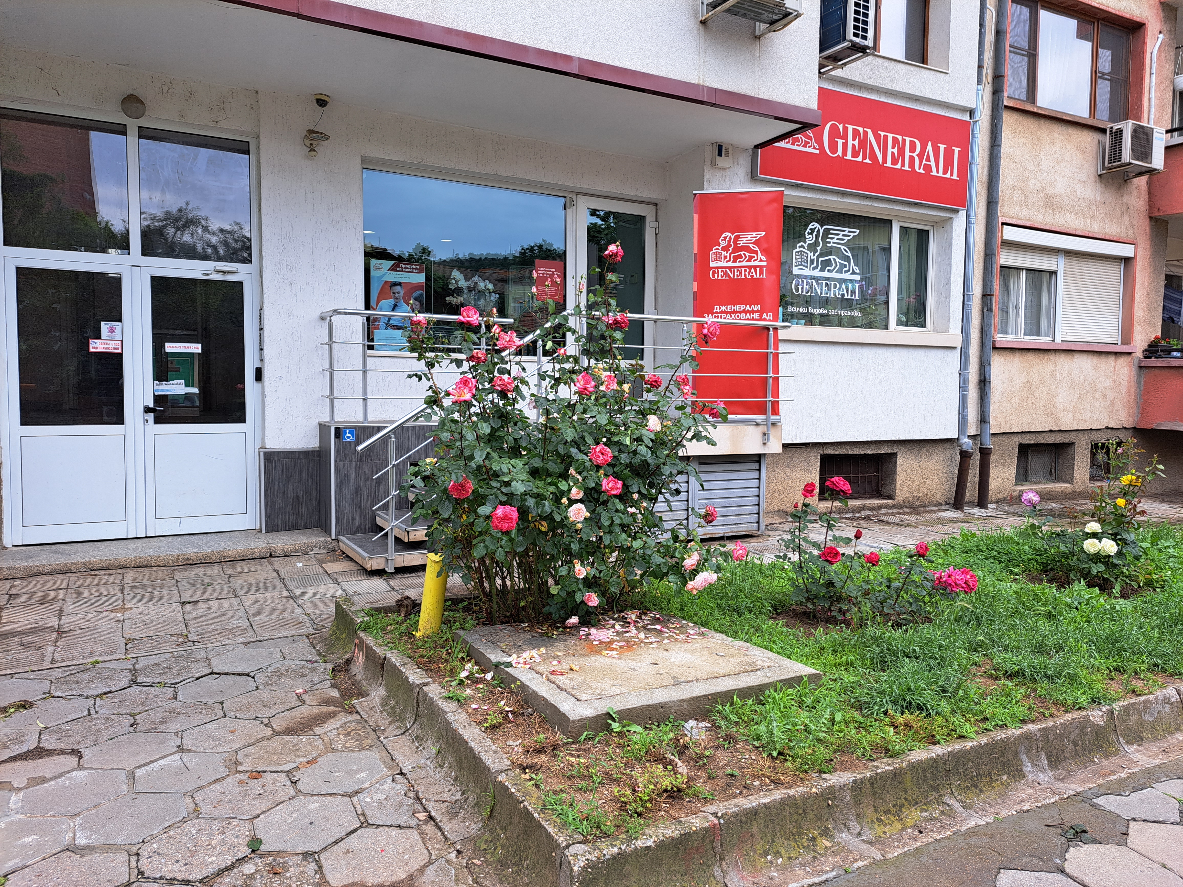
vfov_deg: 56.8
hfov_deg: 71.6
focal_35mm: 24
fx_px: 820
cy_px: 444
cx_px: 592
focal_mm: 5.23
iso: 50
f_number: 1.8
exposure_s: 1/432
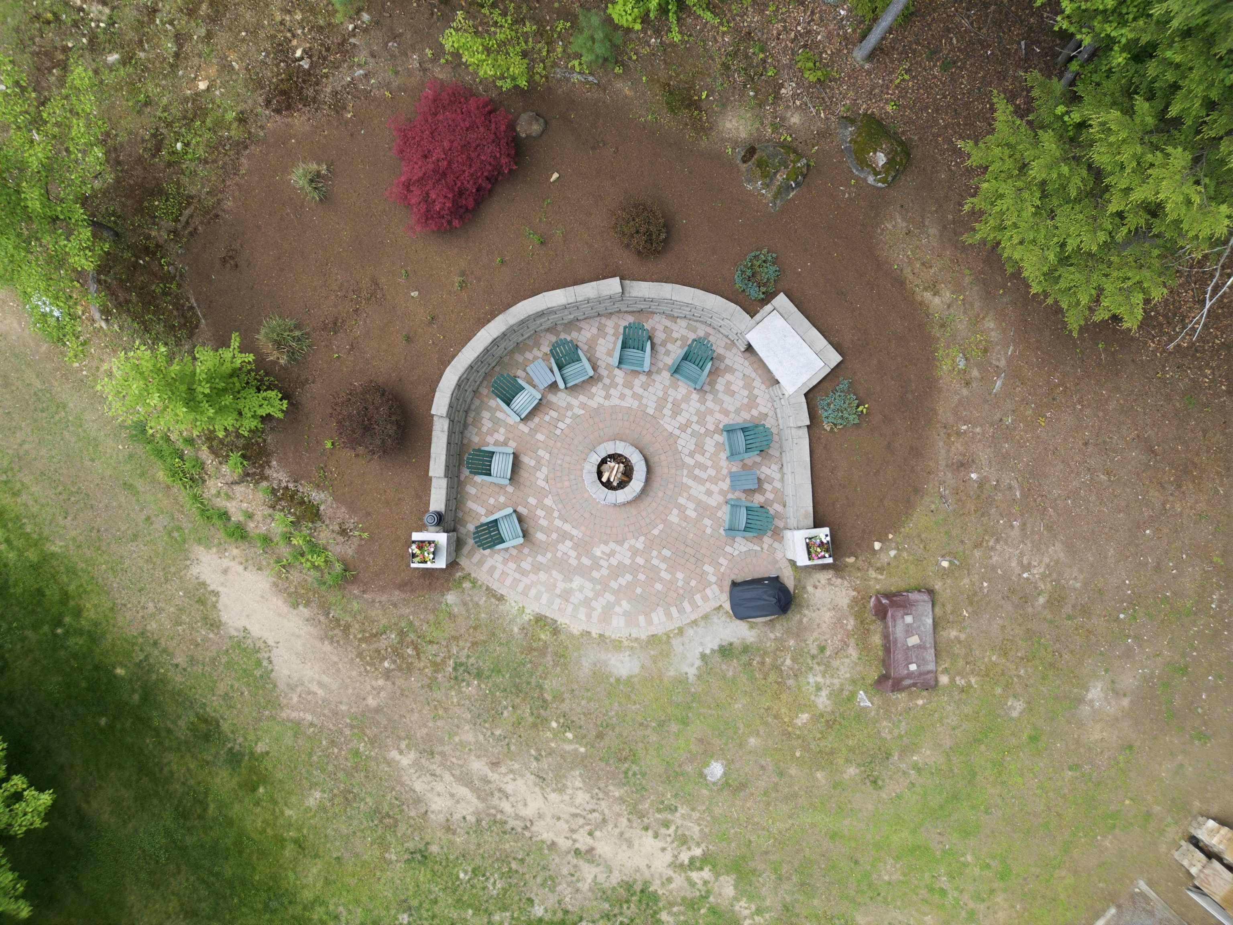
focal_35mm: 24
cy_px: 462
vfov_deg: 56.8
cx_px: 616
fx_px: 855
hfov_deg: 71.6
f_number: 1.7
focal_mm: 6.7
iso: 110
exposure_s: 1/1000
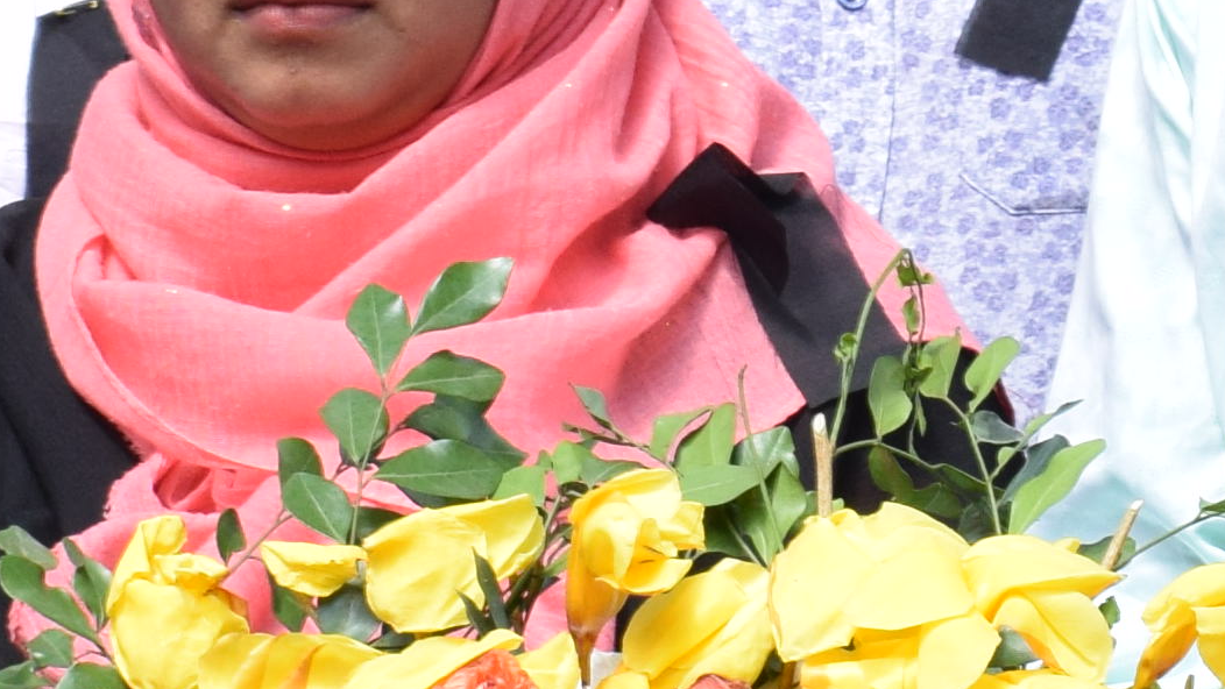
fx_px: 7569
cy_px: 406
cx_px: 595
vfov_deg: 5.2
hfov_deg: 9.3
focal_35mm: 233
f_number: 7.1
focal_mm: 26
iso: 400
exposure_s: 1/200
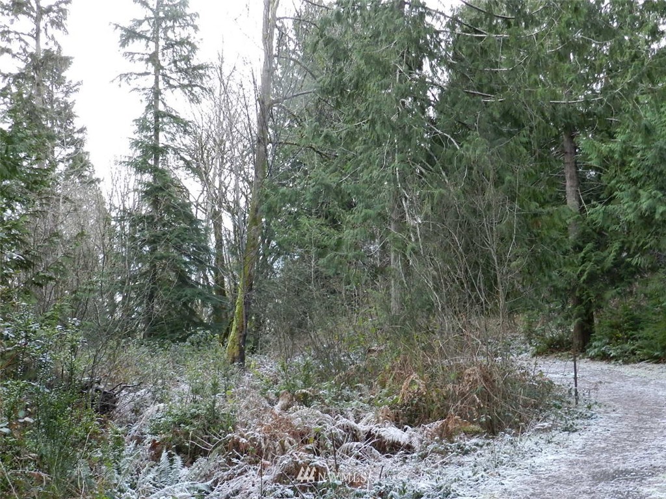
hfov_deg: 41.2
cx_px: 333
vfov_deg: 31.5
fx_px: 885
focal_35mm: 46
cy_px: 250
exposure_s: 1/25
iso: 400
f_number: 4.2
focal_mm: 8.1
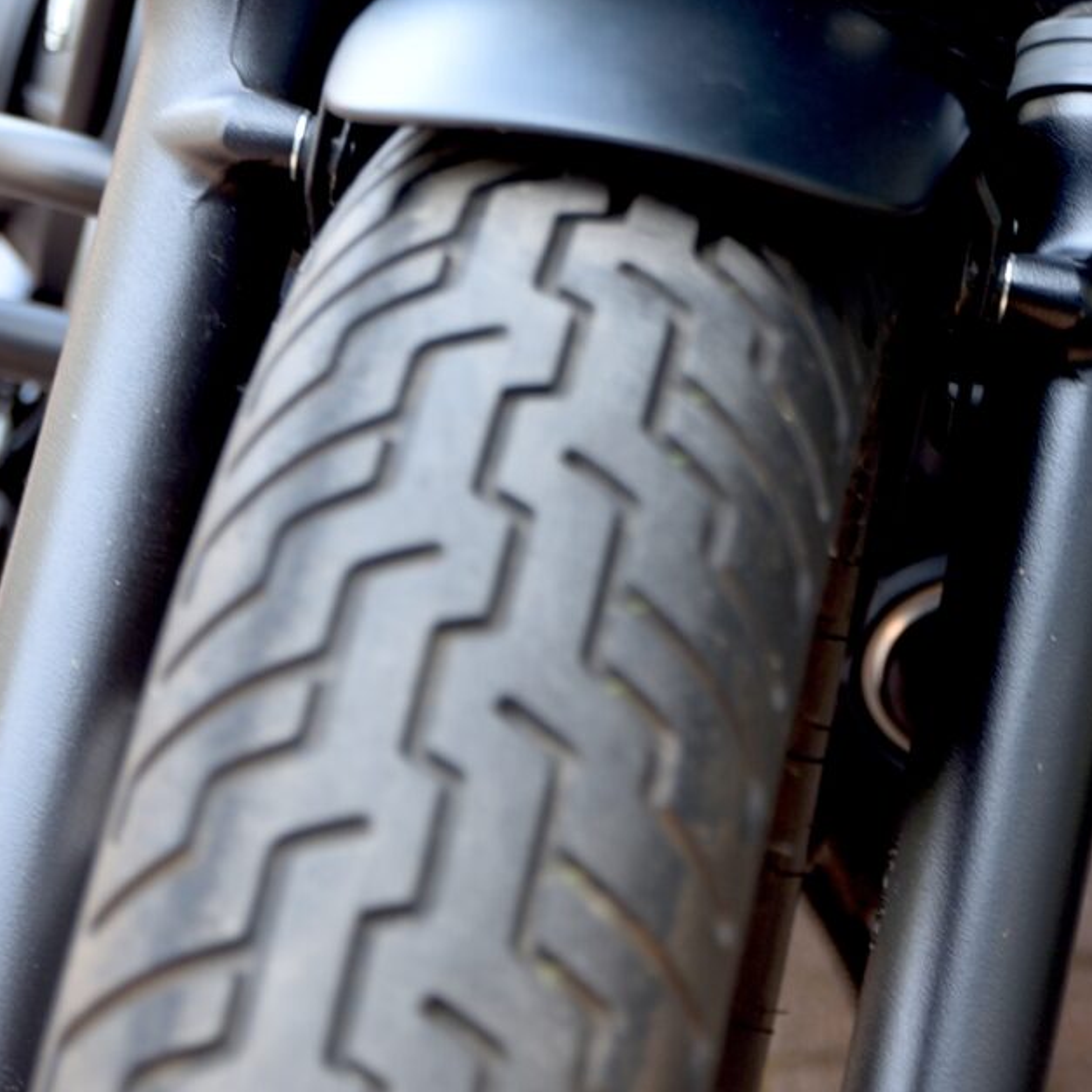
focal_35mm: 191
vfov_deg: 9.0
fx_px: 6817
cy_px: -242
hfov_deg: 9.1
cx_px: 973
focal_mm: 55
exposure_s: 1/60
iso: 100
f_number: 2.8
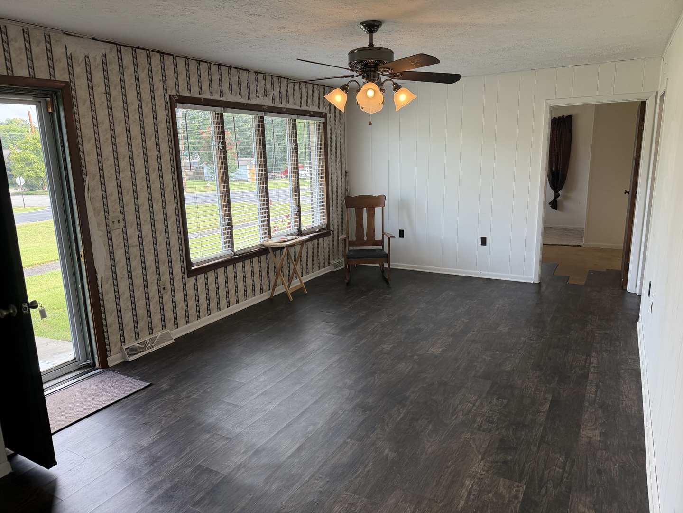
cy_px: 256
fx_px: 474
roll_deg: +2.5
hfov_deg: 71.6
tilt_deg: -12.9
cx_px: 342
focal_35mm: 24
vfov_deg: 56.8
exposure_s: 1/207
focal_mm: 6.76
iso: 125
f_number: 1.78
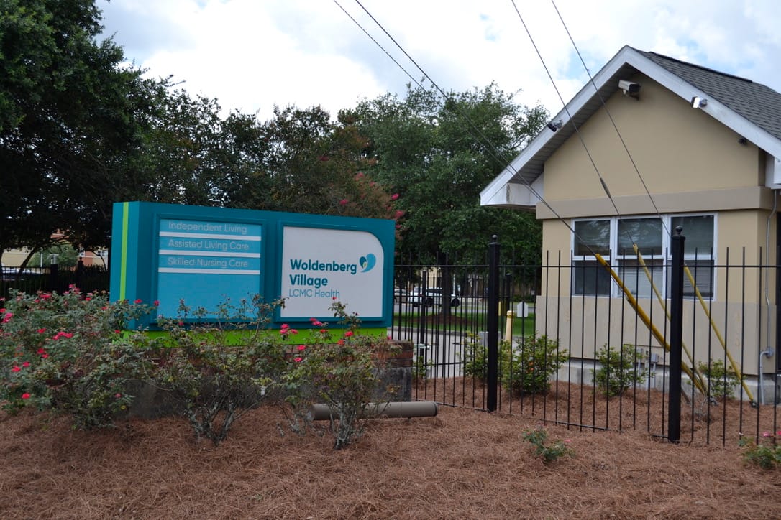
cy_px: 260
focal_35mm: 45
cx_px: 390
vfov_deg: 29.9
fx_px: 976
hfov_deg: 43.6
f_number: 5
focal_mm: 30
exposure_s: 1/1000
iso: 400
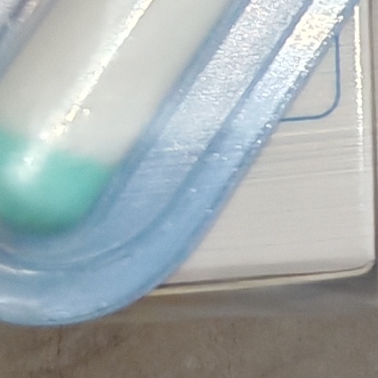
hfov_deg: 7.3
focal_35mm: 230
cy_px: -835
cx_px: 745
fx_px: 2842
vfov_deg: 6.7
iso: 400
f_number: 1.9
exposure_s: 1/100
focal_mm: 6.67
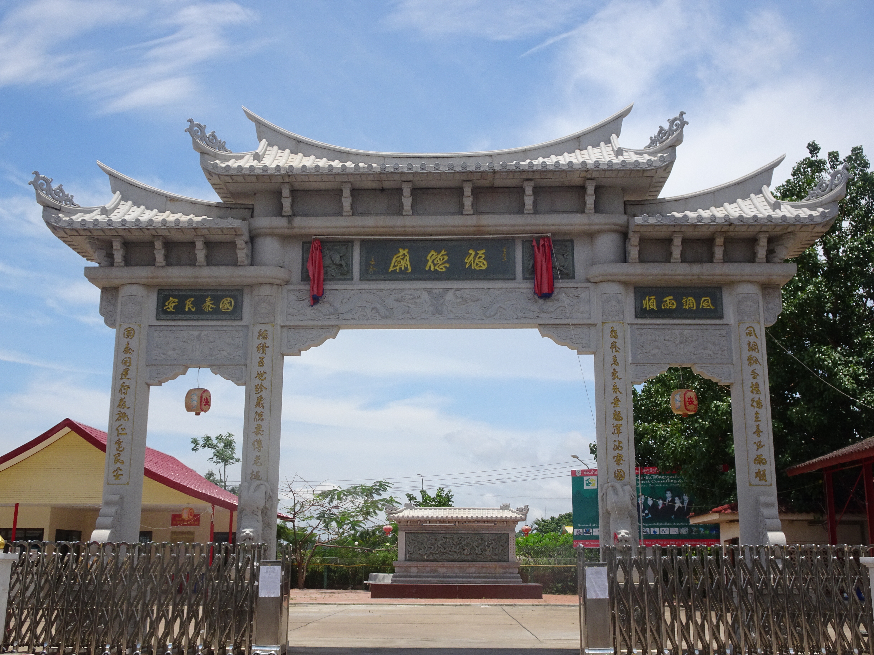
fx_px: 959
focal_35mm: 38
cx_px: 437
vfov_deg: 37.7
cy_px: 328
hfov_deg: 49.0
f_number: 4
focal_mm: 6.56
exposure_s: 1/1000
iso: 80
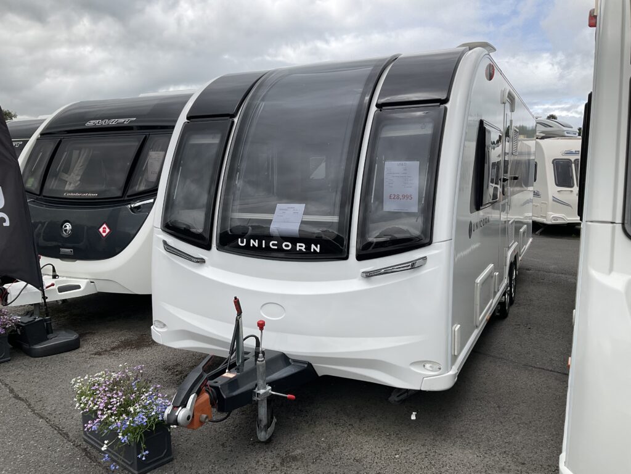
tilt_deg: -9.5
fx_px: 529
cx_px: 316
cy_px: 237
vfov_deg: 48.2
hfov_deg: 61.7
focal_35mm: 29
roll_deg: +0.4
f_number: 1.8
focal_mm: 3
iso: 16
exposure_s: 1/869
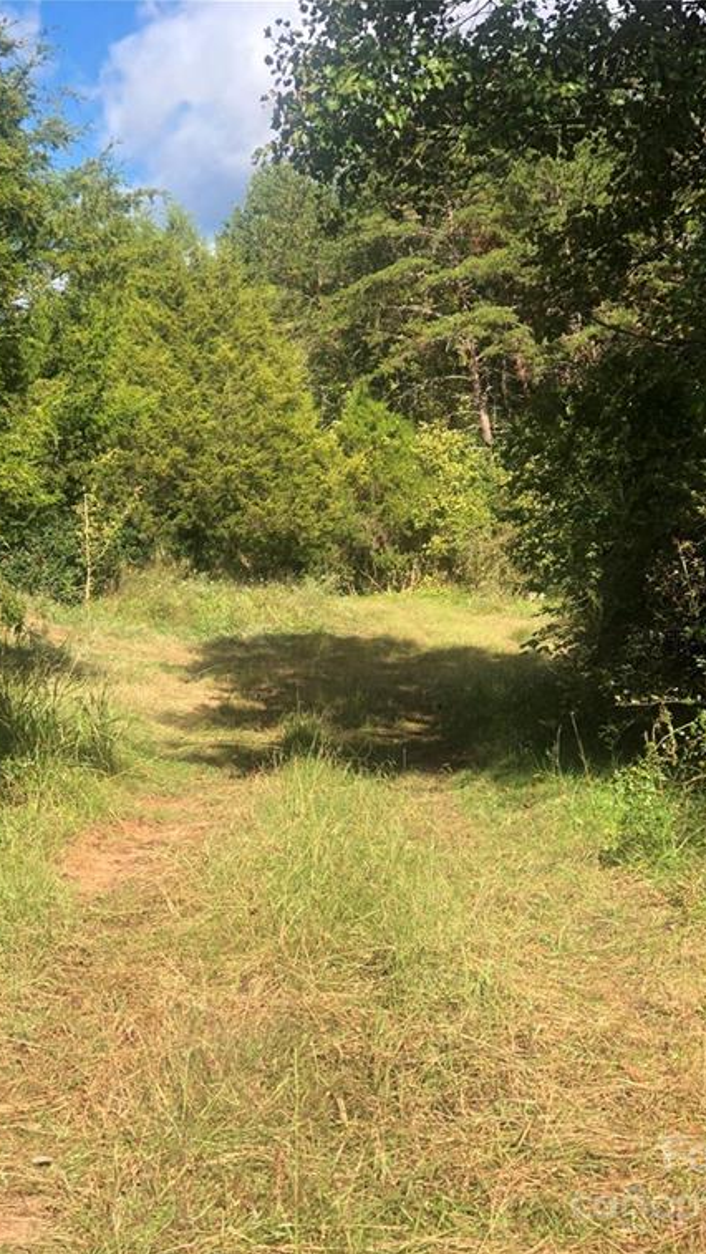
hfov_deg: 19.1
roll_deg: +5.3
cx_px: 373
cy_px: 634
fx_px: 2096
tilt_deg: -0.6
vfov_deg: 33.3
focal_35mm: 63
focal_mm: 6.6
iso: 20
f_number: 2.8
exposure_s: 1/311
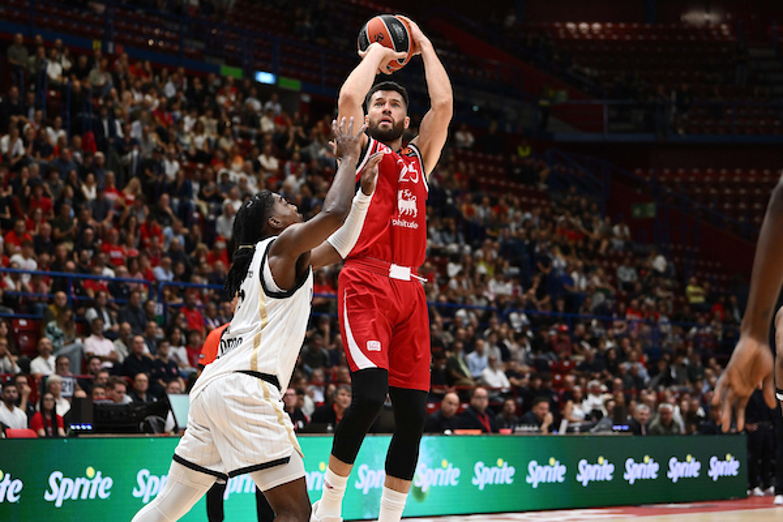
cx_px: 392
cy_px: 261
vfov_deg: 19.5
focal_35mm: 70
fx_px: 1522
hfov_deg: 28.8
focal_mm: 70
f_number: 2.8
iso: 2500
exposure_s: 1/1250
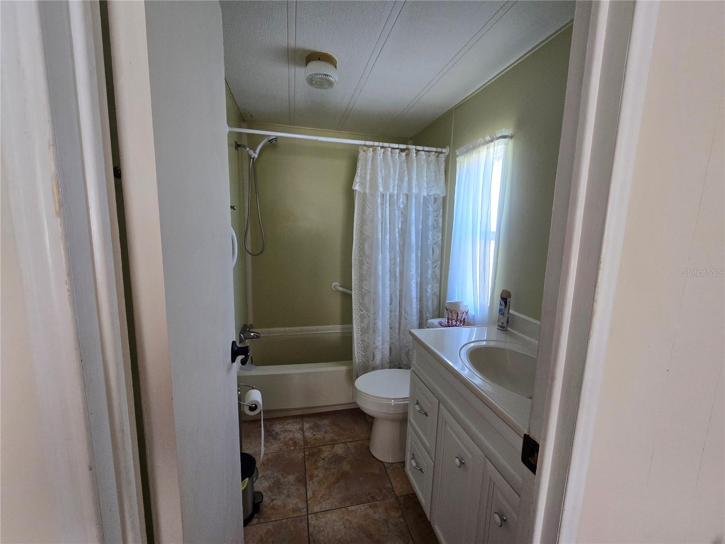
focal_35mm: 13
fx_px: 272
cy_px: 272
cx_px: 362
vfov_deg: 89.9
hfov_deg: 106.2
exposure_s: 1/100
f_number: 2.2
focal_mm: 2.2
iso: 250
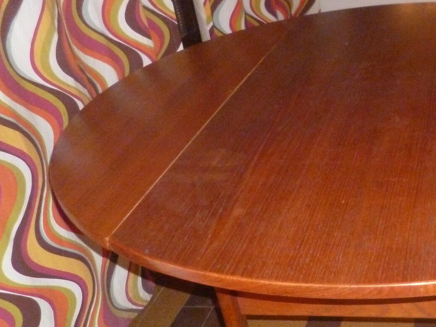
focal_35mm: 50
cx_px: 396
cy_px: 234
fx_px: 630
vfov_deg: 28.8
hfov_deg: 35.8
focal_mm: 4.3
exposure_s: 1/60
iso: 500
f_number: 2.5
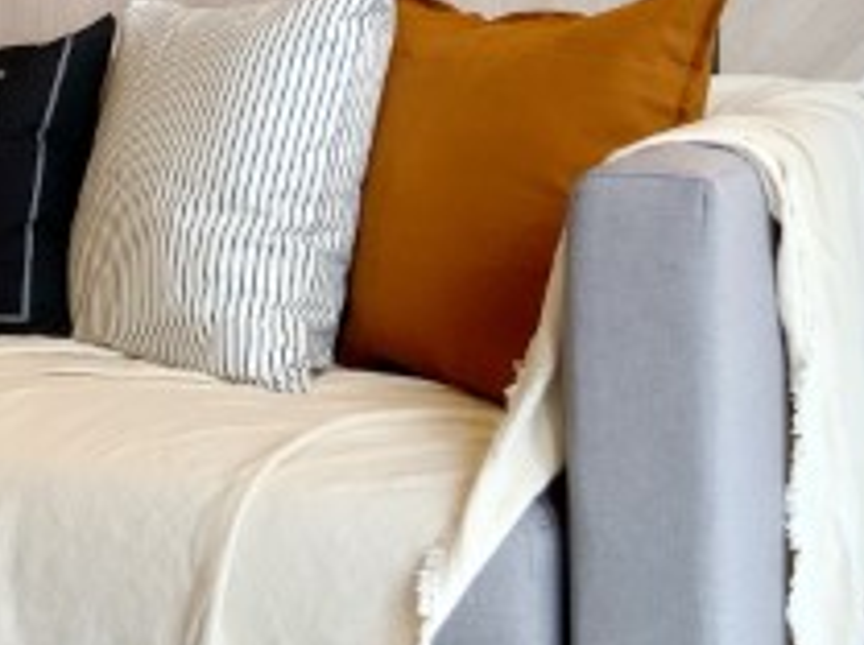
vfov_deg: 16.1
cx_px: -74
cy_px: -70
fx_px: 2218
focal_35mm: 89
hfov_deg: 21.0
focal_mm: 3
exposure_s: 1/100
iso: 64
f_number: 1.8
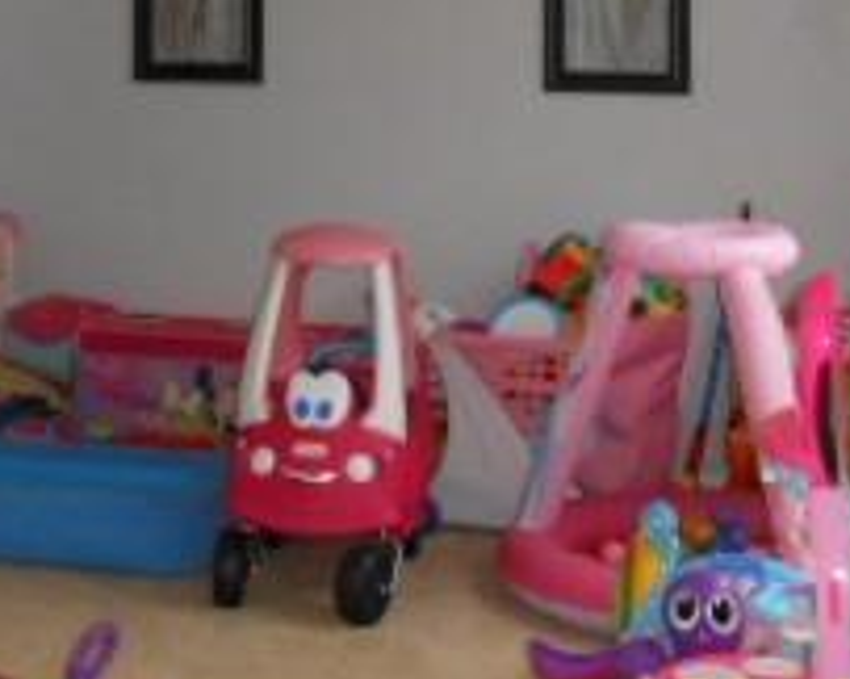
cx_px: 247
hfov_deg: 23.7
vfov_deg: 18.4
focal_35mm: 80
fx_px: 2011
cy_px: -88
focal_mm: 4.6
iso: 320
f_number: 3.5
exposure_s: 1/25
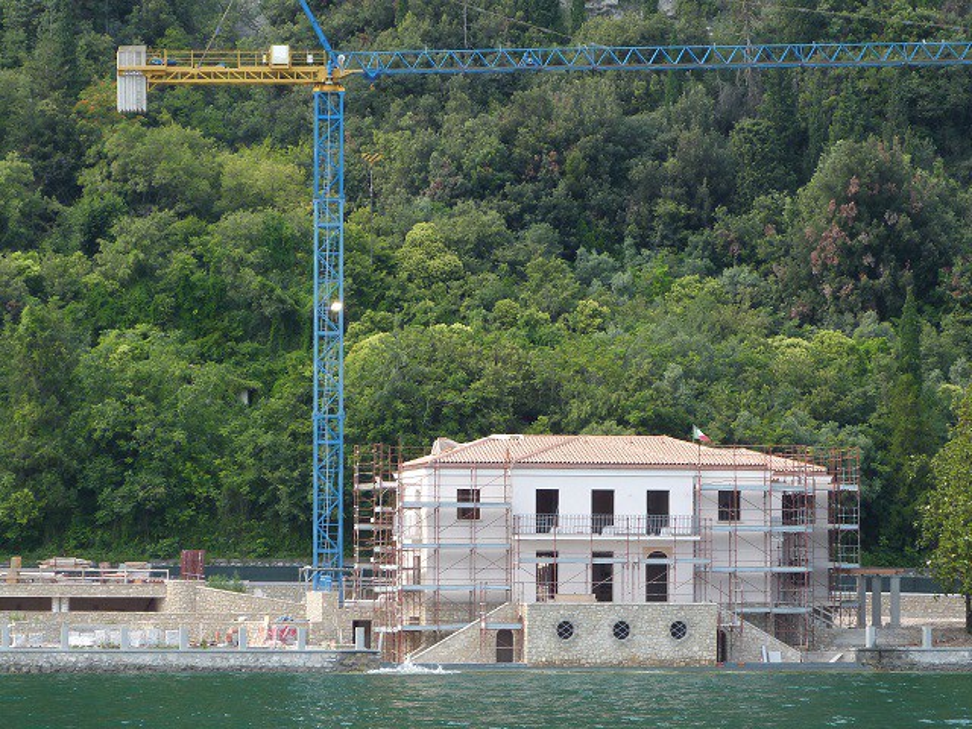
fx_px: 4437
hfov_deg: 12.5
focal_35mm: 158
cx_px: 486
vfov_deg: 9.4
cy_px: 364
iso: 160
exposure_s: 1/320
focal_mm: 28.4
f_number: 4
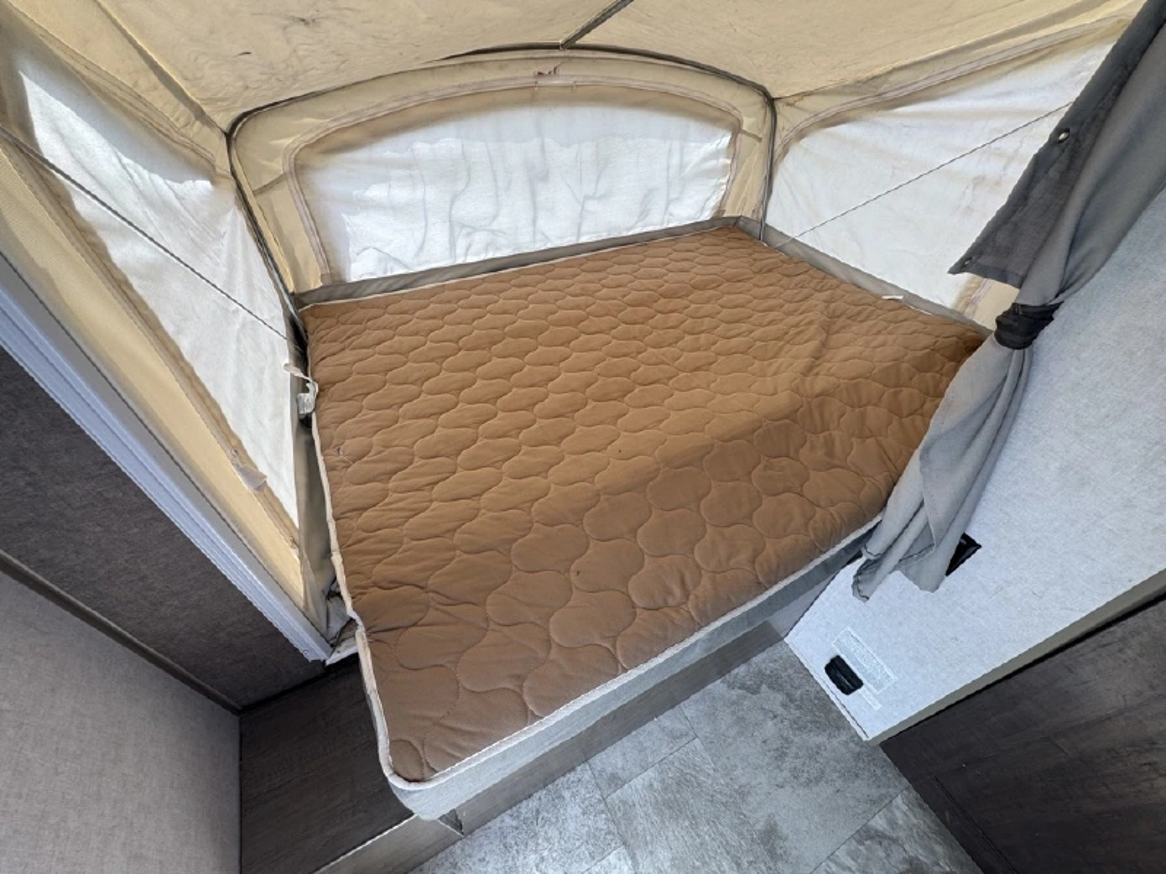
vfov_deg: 85.7
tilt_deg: -42.3
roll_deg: -4.9
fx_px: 472
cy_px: 437
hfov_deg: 102.1
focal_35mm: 14
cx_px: 583
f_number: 2.2
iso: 40
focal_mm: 2.22
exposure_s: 1/153
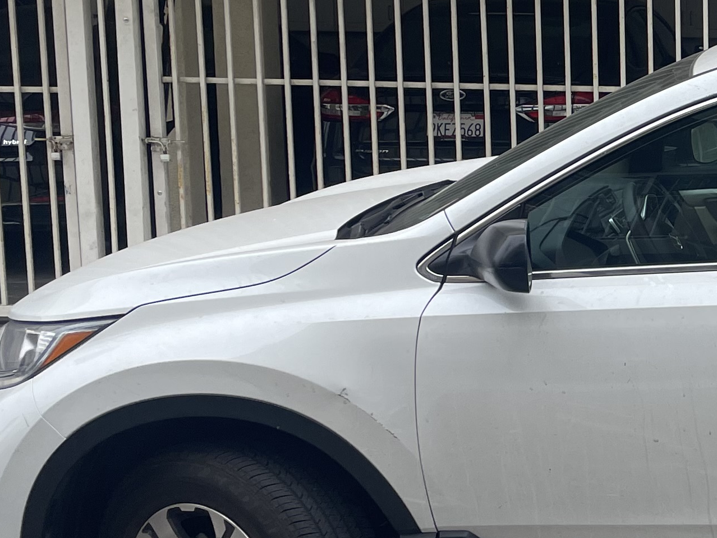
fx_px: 1699
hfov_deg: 21.4
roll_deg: -0.2
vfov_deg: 18.0
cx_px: 949
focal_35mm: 82
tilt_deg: -9.1
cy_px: 236
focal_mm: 4.2
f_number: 1.6
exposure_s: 1/1182
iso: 32
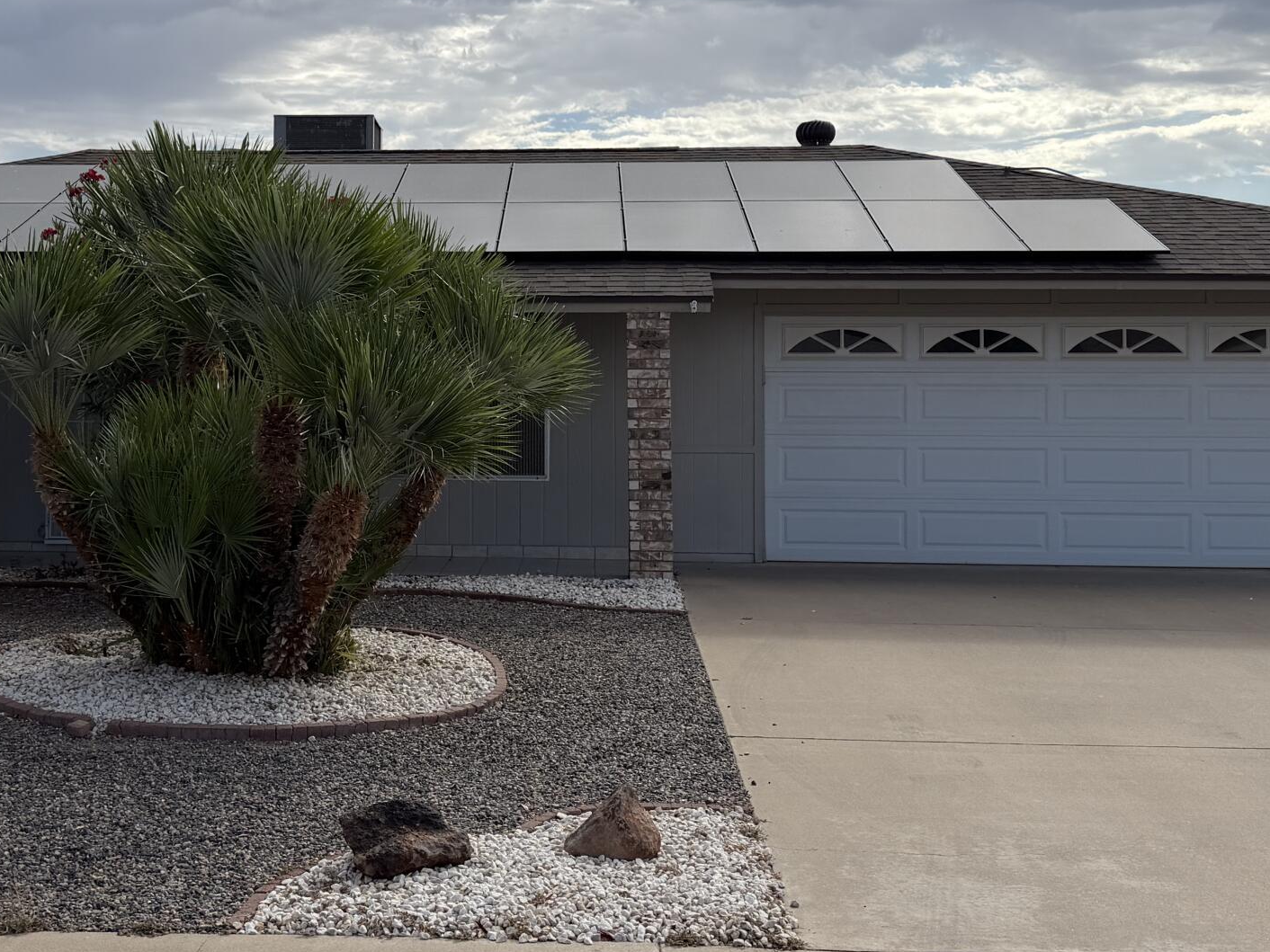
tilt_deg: +1.4
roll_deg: -0.2
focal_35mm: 51
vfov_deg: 28.5
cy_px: 369
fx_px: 1871
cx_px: 433
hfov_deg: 37.1
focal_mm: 6.76
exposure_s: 1/6173
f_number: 1.78
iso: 80
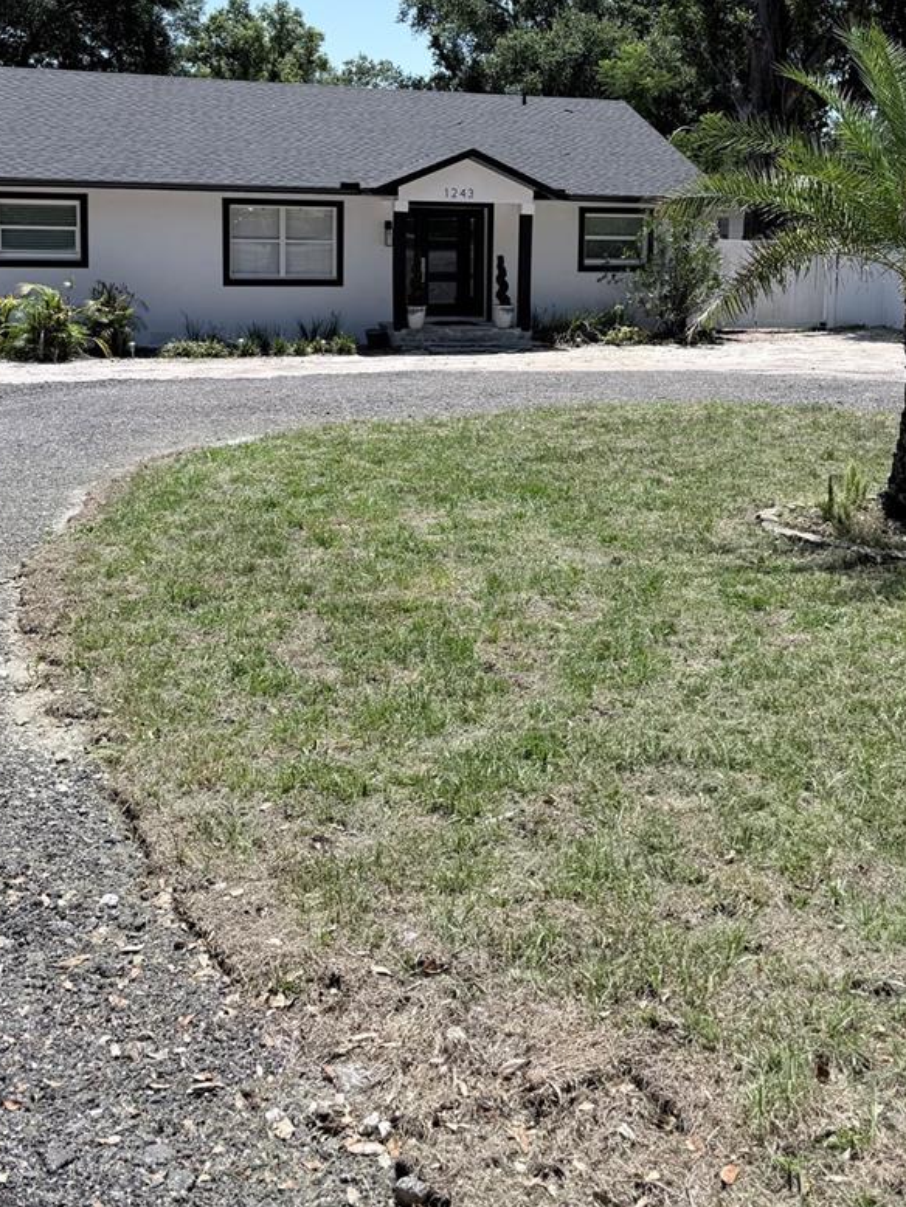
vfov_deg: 48.6
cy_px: 332
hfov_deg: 38.6
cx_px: 526
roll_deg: -1.7
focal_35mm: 37
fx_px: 1290
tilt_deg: -5.1
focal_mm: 6.76
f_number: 1.78
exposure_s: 1/3953
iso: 80
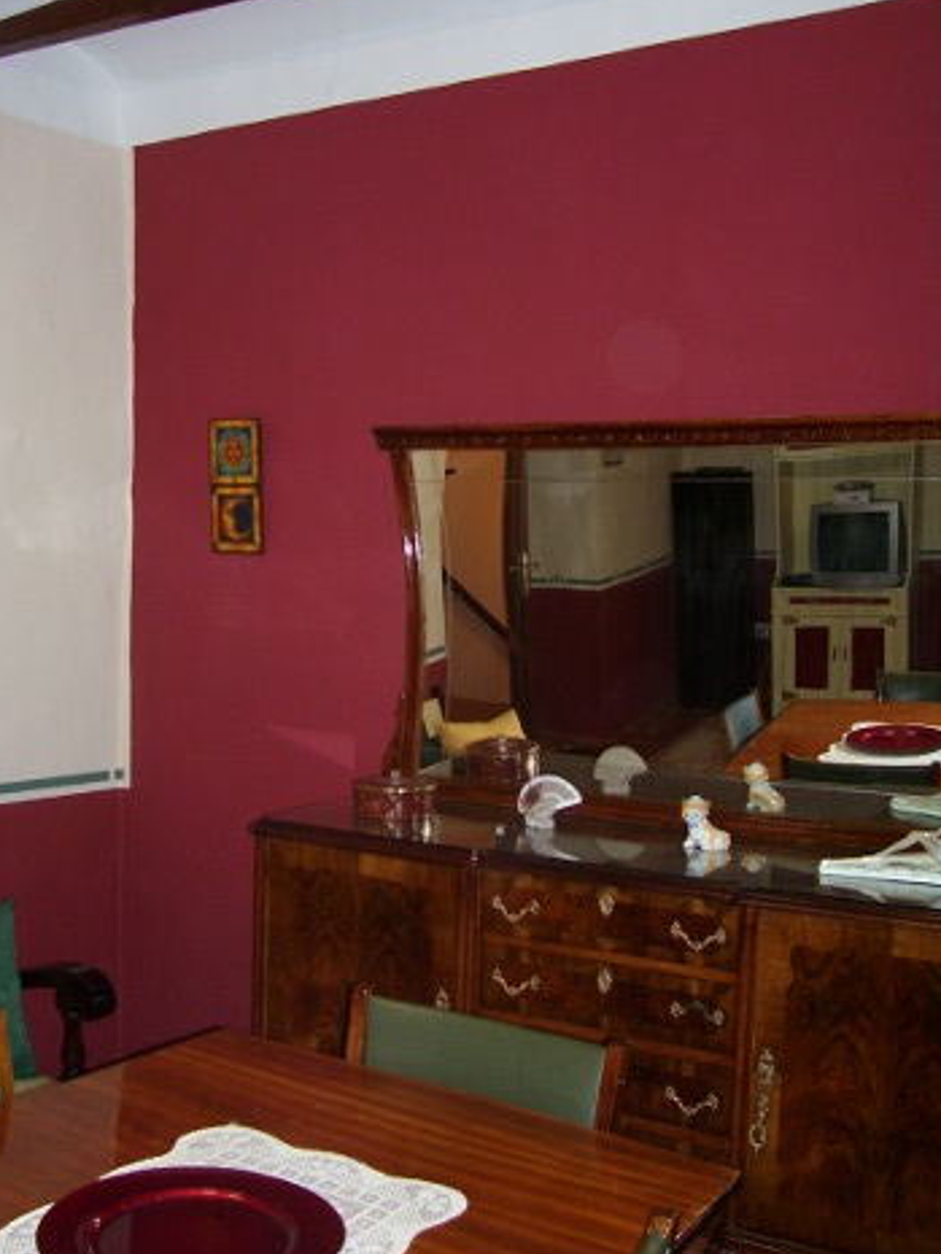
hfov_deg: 36.8
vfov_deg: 47.8
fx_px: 1413
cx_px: 423
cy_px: 554
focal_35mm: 39
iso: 125
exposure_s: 1/60
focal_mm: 5.6
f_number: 2.7
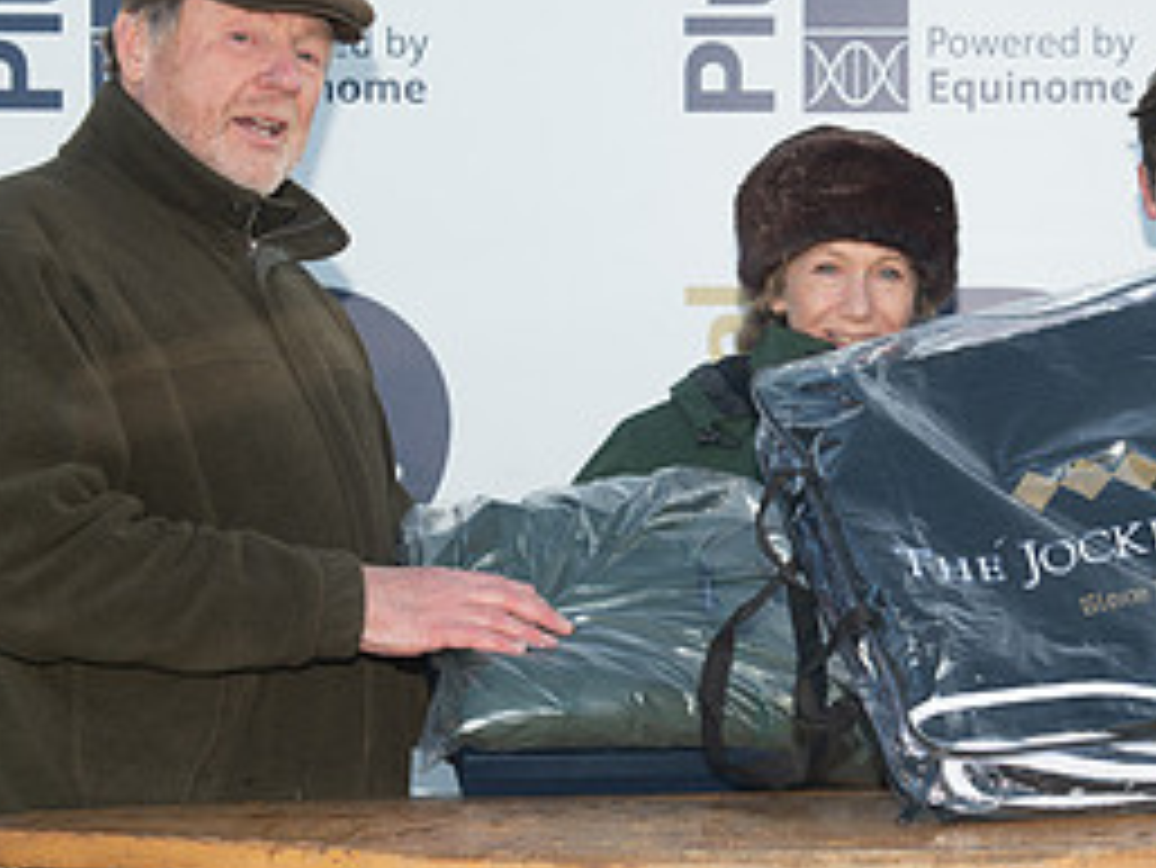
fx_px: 3475
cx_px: 945
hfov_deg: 18.7
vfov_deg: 14.2
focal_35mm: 104
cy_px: 447
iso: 100
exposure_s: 1/200
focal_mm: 48
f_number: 5
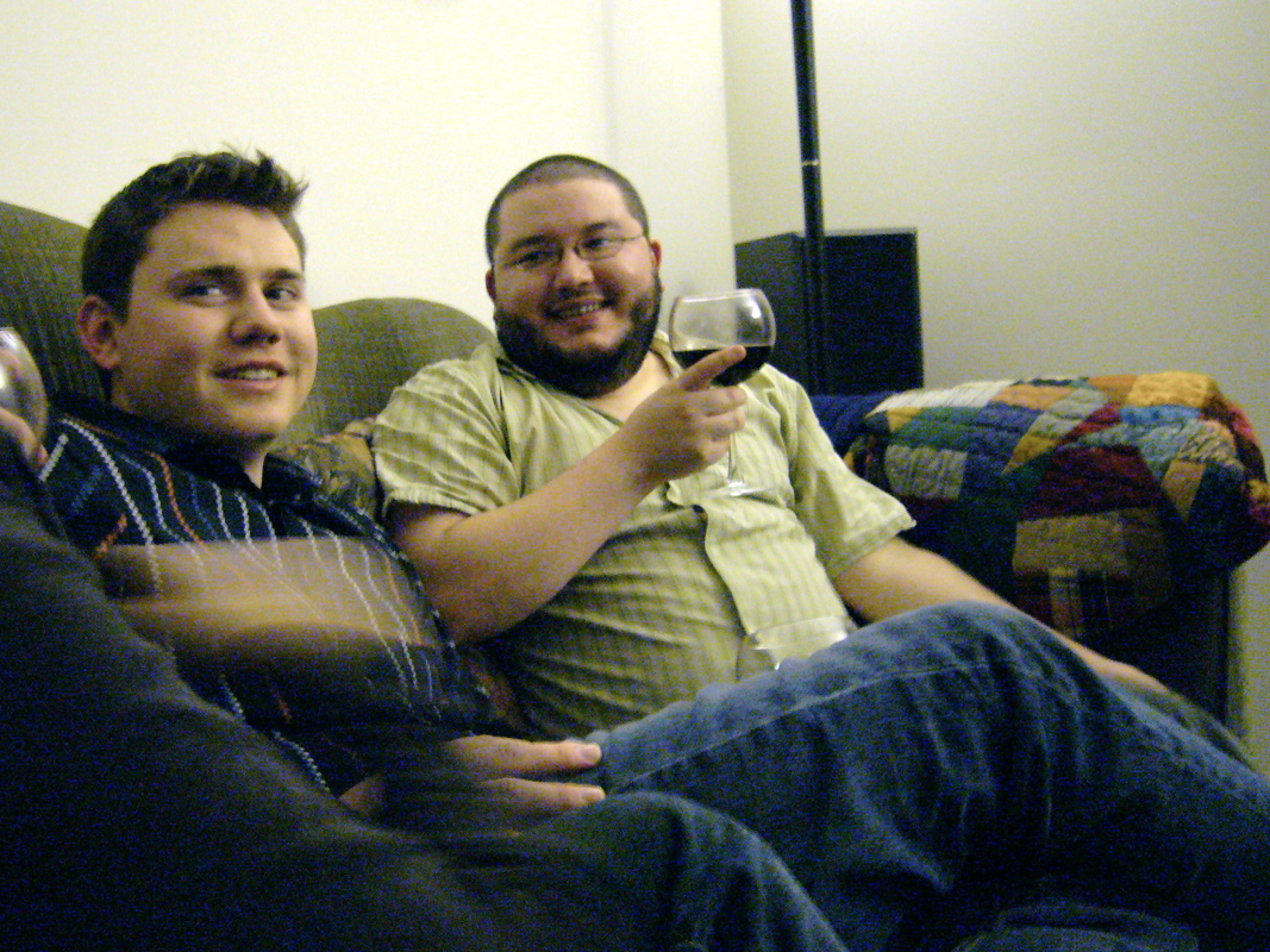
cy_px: 421
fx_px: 1541
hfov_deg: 44.6
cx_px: 527
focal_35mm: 42
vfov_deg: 34.3
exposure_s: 1/8
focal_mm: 5.8
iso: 200
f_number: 2.8
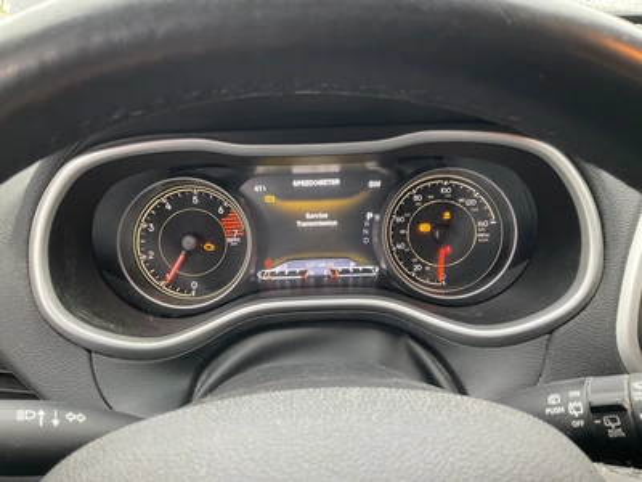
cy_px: 241
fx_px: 538
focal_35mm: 29
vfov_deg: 48.2
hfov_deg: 61.7
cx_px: 321
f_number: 1.8
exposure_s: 1/60
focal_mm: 3
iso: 160
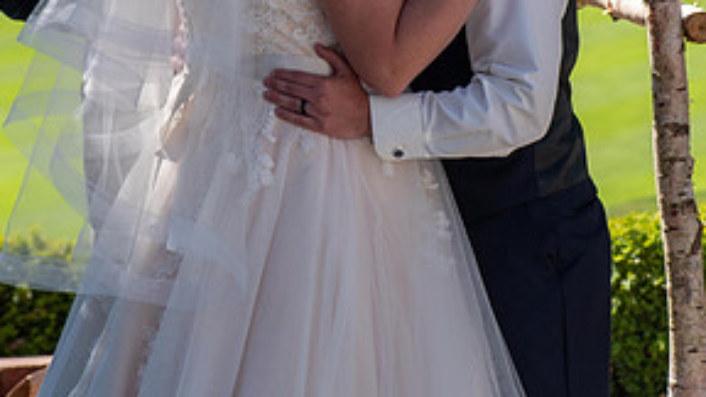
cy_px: 54
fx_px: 5148
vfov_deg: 4.4
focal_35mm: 275
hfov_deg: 7.8
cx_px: 346
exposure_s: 1/640
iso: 200
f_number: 6.3
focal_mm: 112
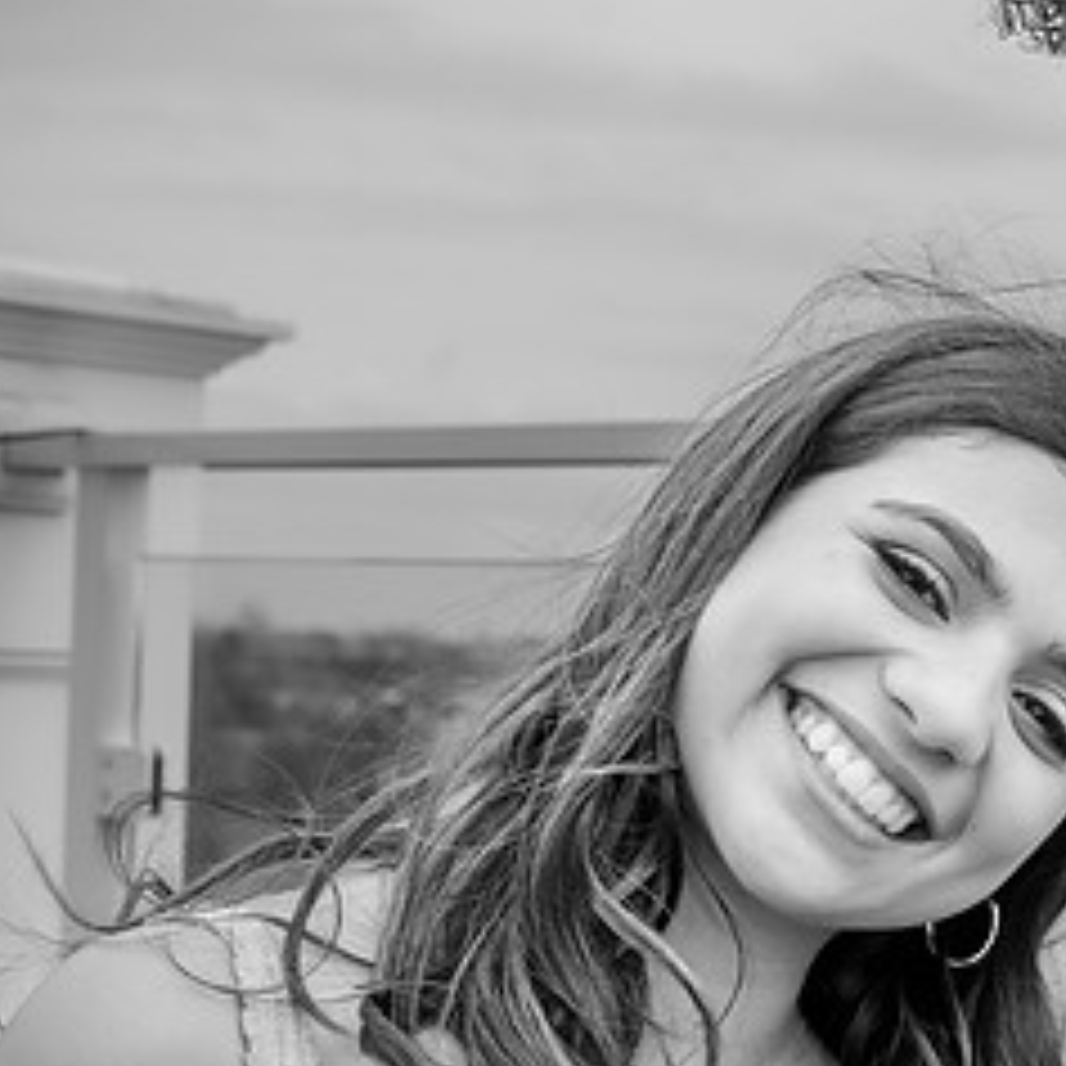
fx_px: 2822
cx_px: 1279
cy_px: 662
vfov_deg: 21.3
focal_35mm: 81
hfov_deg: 20.1
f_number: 7.1
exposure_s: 1/200
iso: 100
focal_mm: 35
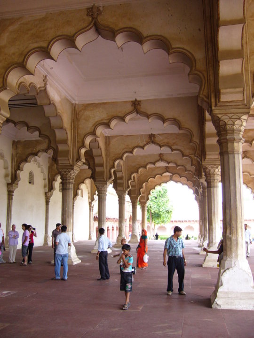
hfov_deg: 40.7
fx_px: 342
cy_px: 169
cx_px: 127
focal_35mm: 35
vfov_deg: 52.6
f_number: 2.8
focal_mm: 5.8
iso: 100
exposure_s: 1/15
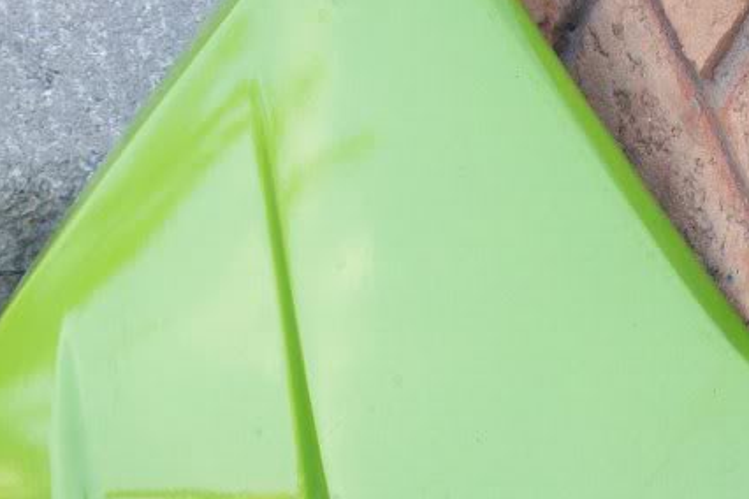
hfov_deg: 22.4
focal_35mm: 90
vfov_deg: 14.9
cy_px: 501
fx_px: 1872
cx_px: 557
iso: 80
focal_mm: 6
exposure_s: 1/133
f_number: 2.7
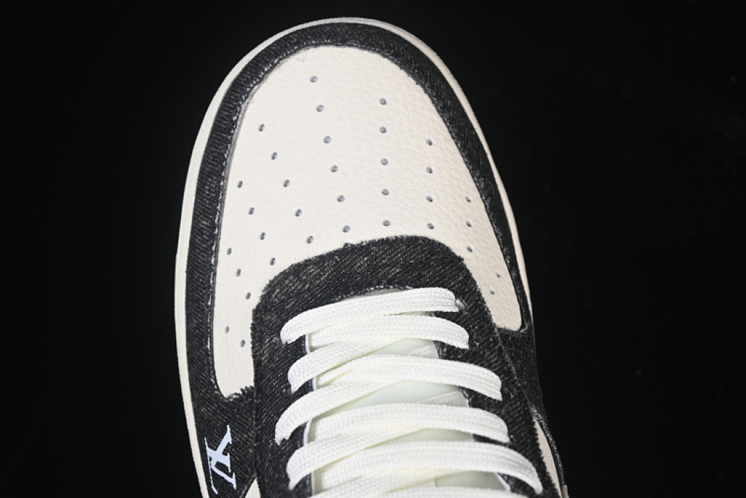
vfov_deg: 18.2
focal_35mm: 75
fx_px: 1554
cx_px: 373
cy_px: 249
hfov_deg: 27.0
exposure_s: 1/60
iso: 160
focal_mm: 50
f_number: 6.3
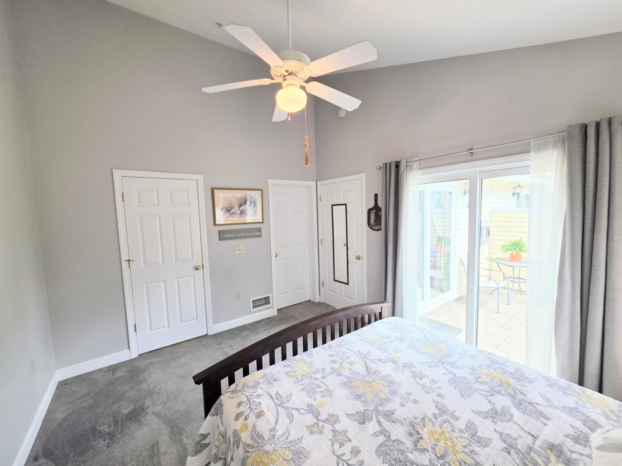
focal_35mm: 13
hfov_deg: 106.2
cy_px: 233
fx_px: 234
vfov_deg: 89.9
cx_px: 311
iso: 32
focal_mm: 2.2
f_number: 1.9
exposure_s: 1/120
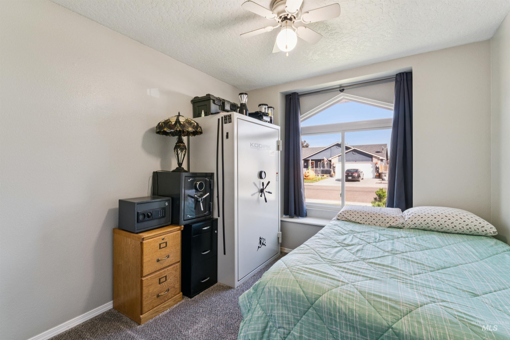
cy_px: 170
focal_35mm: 16
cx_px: 255
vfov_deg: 73.4
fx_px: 228
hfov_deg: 96.4
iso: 400
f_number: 13
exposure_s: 1/10
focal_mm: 16.1
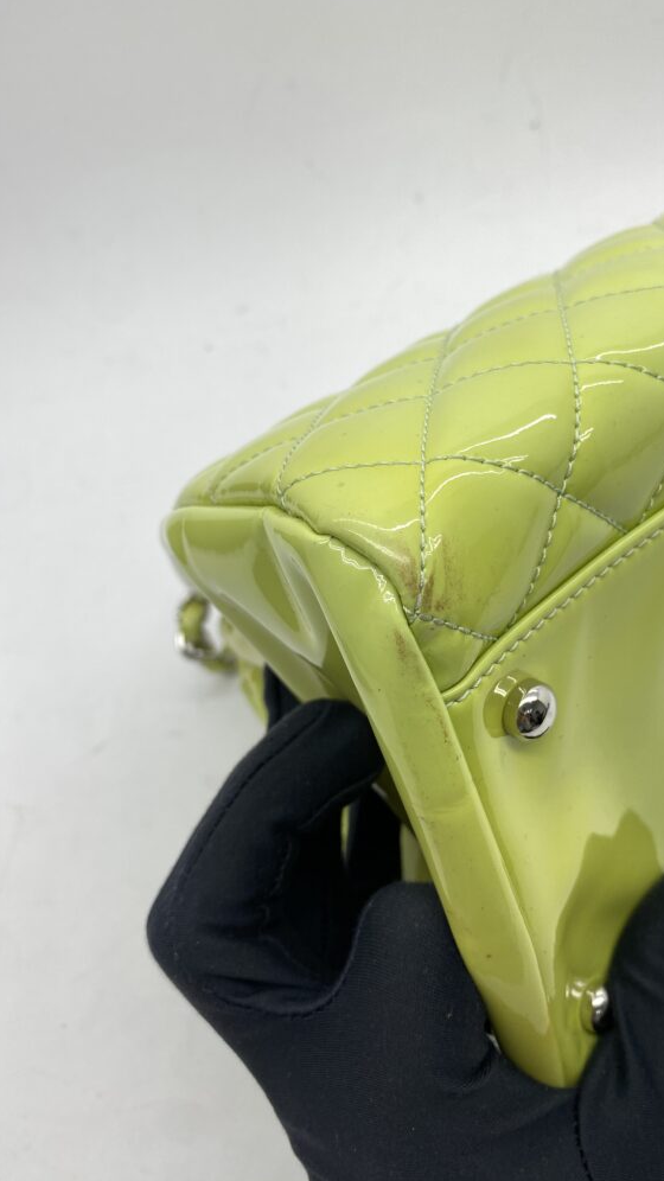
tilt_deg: -45.1
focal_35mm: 28
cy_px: 585
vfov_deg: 67.9
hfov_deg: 41.4
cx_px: 387
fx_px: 877
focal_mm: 4.25
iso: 32
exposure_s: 1/108
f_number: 1.8
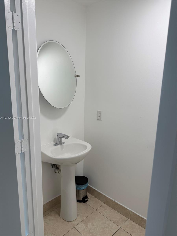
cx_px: 88
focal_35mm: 24
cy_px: 118
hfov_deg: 56.8
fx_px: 164
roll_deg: -1.8
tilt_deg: -11.4
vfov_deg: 71.6
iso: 64
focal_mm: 6.76
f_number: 1.78
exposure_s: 1/120
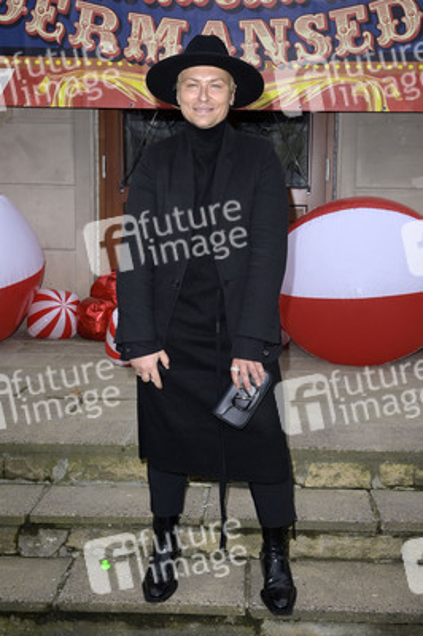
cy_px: 318
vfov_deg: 46.4
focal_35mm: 42
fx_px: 741
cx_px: 212
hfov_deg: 31.8
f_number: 13
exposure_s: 1/250
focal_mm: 42
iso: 640
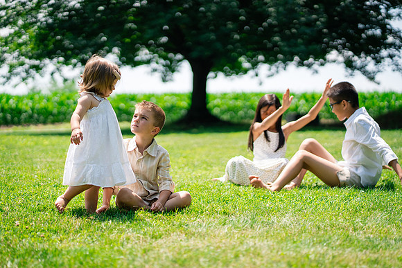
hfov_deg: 23.9
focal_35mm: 85
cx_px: 201
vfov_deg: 16.1
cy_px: 134
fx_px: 949
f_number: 2
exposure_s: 1/6400
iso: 320
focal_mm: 85
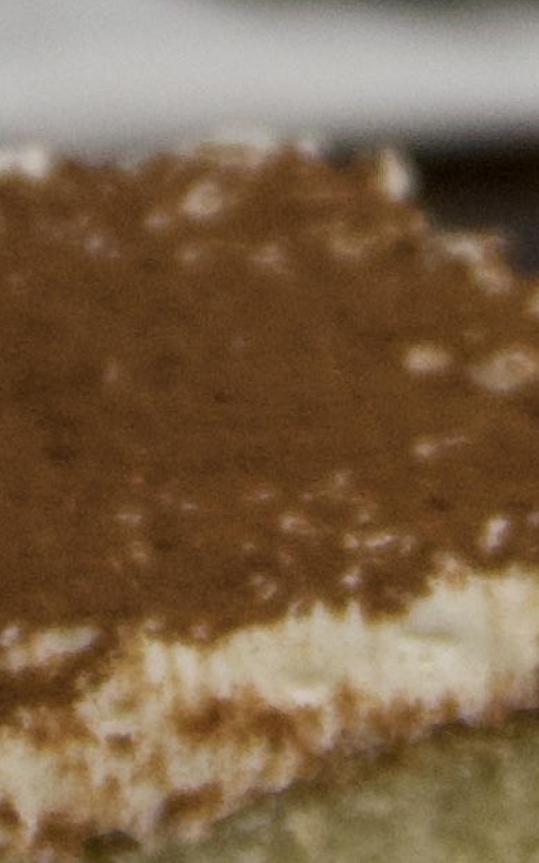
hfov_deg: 4.5
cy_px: -346
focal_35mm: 293
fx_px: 6890
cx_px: 233
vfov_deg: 7.1
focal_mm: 20
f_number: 4
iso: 640
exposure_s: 1/160
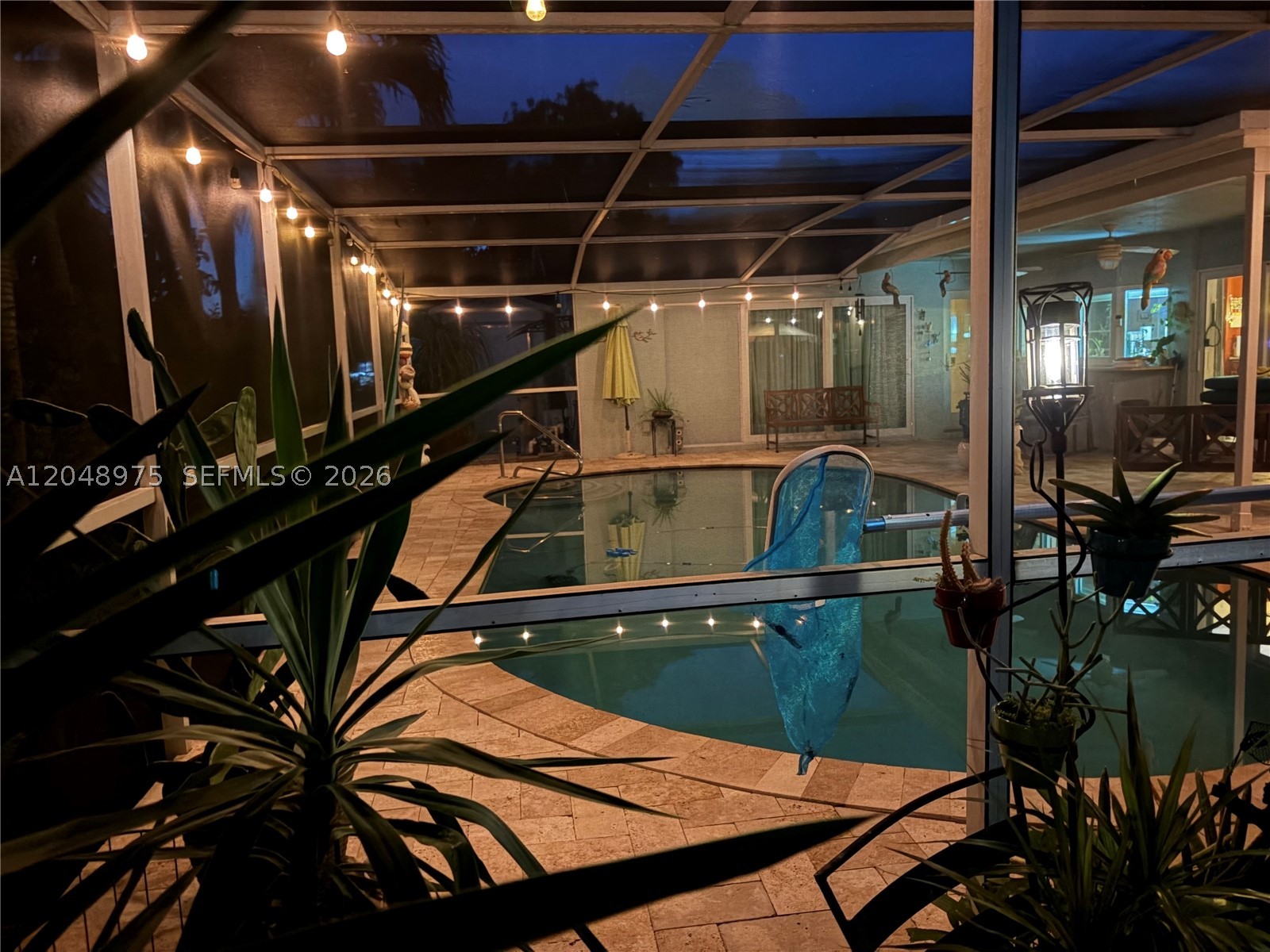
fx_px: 954
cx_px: 635
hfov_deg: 67.3
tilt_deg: -7.6
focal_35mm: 26
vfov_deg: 53.1
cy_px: 476
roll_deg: +4.0
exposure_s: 1/5
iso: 1600
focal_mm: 5.96
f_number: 1.6
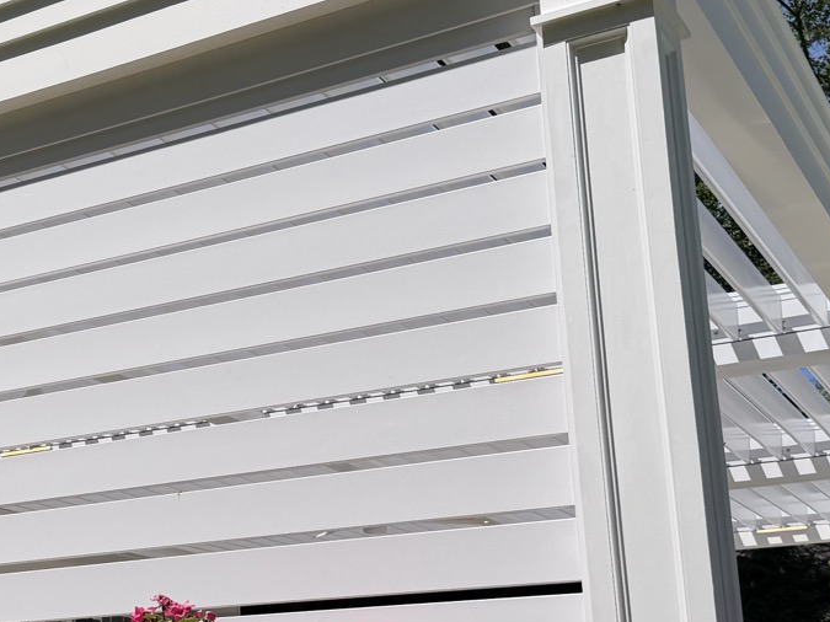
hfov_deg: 29.2
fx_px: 1534
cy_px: 387
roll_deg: +1.9
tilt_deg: +11.9
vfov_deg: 22.9
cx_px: 98
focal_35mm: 64
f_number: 1.78
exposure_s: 1/8130
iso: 80
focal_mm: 6.76
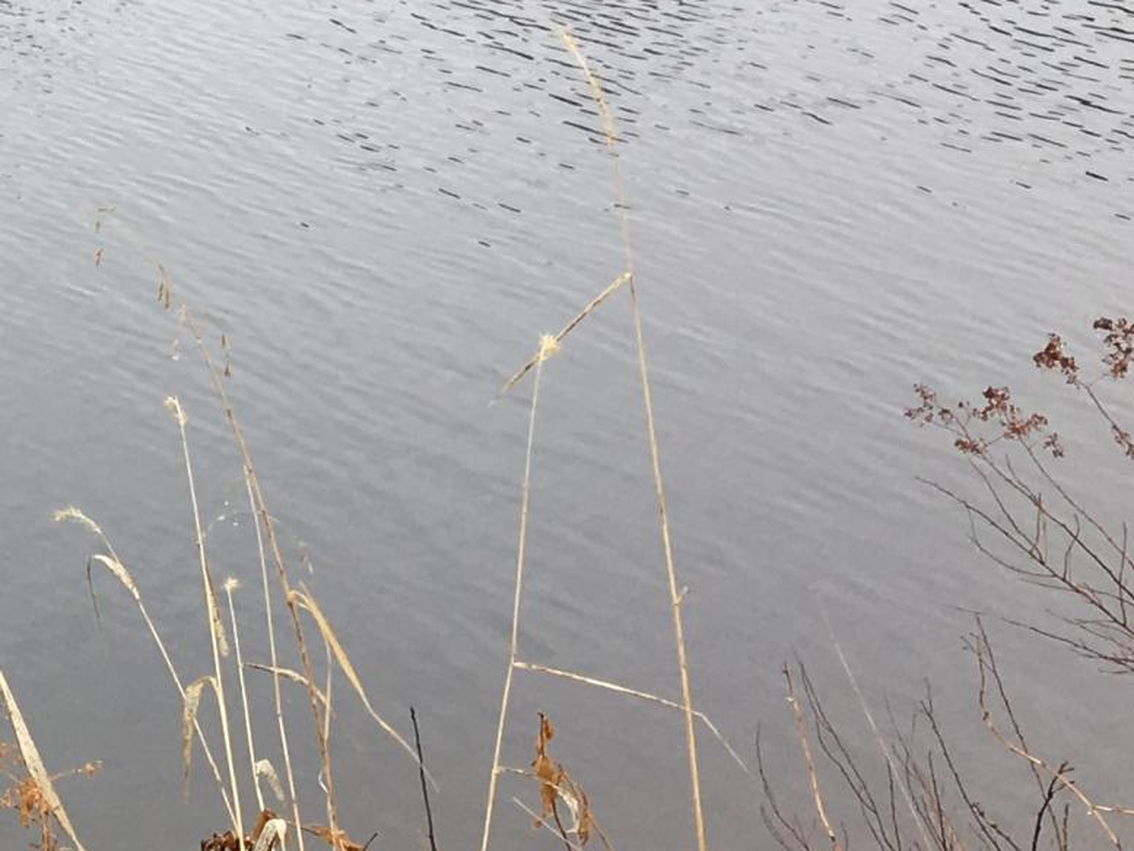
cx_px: -823
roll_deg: -1.7
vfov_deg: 13.1
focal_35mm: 112
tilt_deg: -15.5
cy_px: 64
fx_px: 3670
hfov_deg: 15.4
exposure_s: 1/196
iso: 25
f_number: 2.2
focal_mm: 4.15
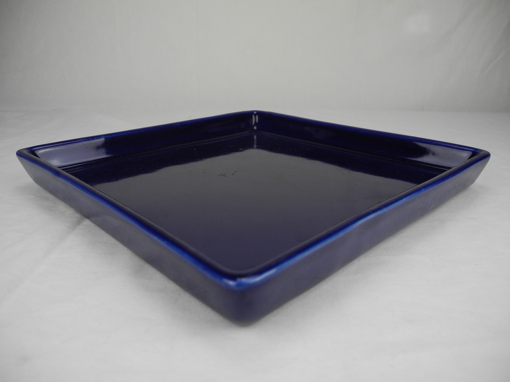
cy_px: 191
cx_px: 255
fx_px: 413
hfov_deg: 63.4
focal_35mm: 28
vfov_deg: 49.7
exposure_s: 1/157
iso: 100
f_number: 2.8
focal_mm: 6
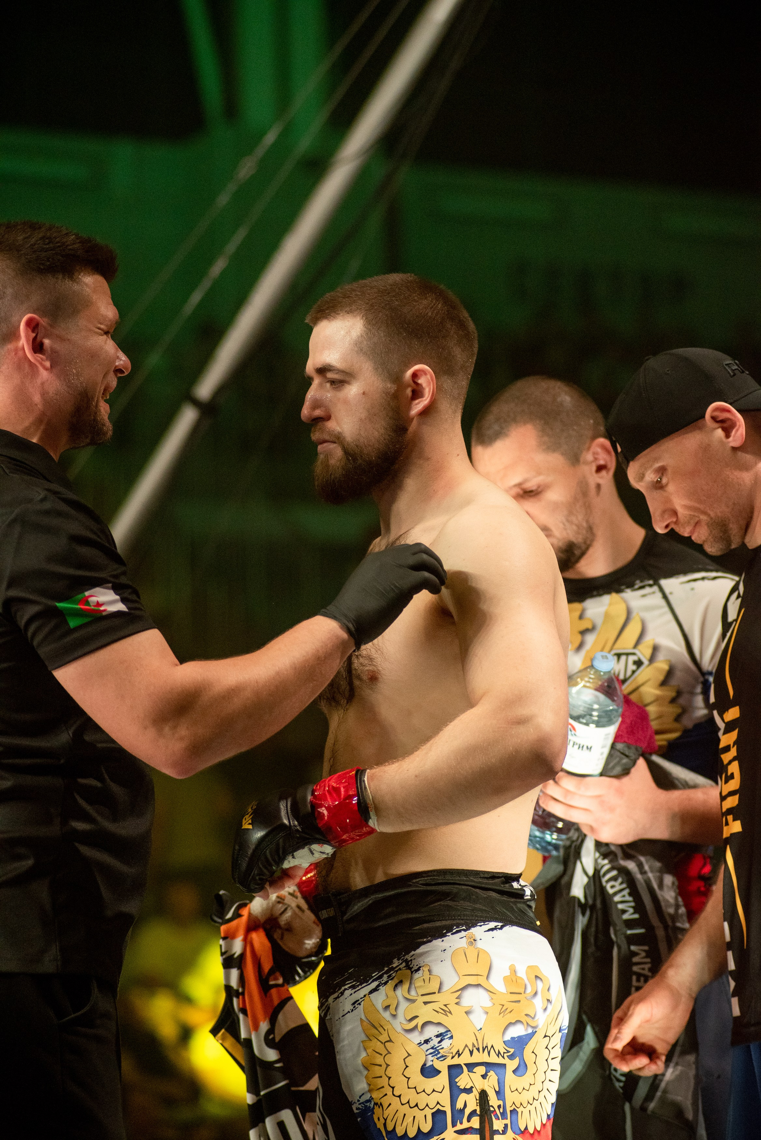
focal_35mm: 125
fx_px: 3960
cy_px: 570
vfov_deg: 16.4
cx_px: 380
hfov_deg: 11.0
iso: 2000
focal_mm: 125
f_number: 4
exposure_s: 1/640
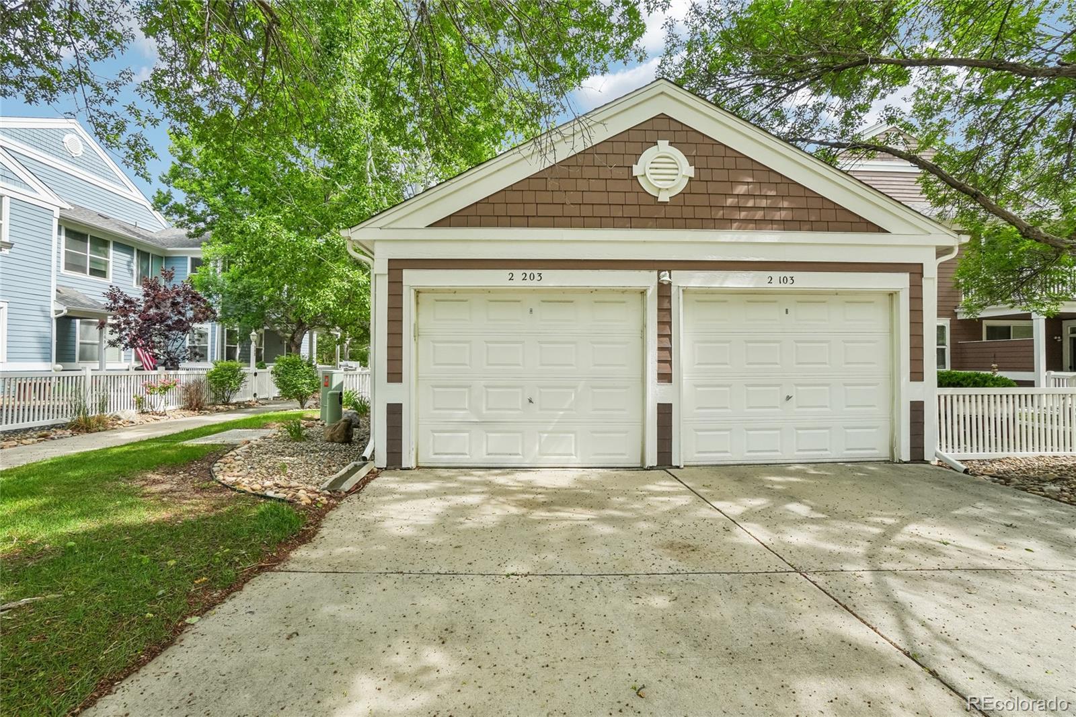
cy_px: 358
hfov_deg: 100.4
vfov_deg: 77.3
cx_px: 538
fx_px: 448
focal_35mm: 15
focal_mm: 10
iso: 400
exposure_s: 1/500
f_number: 8
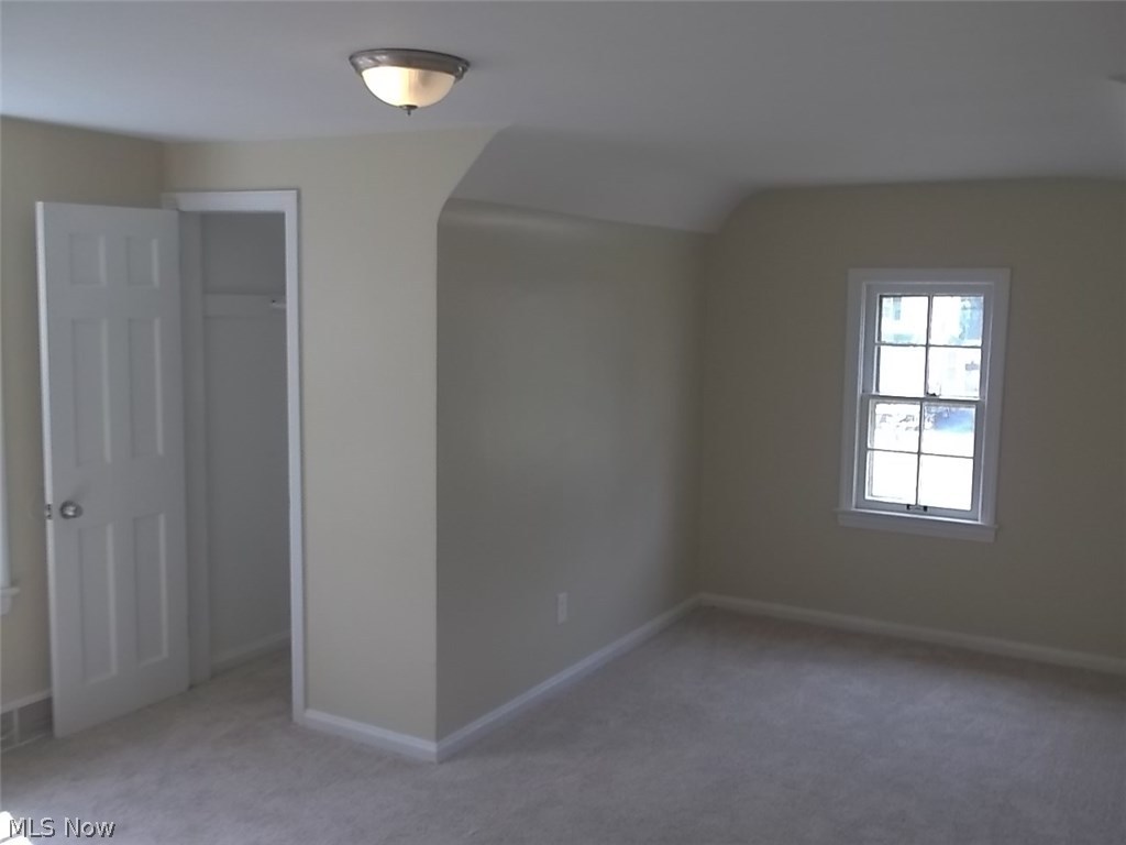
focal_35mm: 33
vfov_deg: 42.9
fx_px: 1073
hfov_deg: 55.4
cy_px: 422
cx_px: 563
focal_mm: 5.9
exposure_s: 1/40
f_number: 3.3
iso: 80
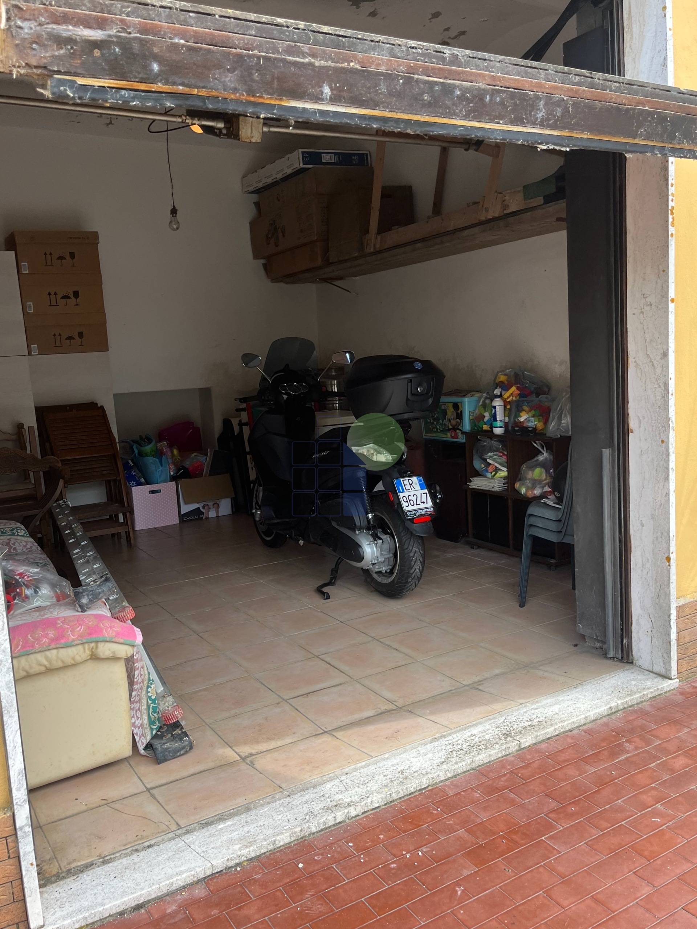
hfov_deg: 53.1
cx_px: 348
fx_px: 698
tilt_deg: -9.4
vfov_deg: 67.3
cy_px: 464
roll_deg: -2.9
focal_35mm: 26
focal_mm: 5.1
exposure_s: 1/440
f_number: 1.6
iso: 50
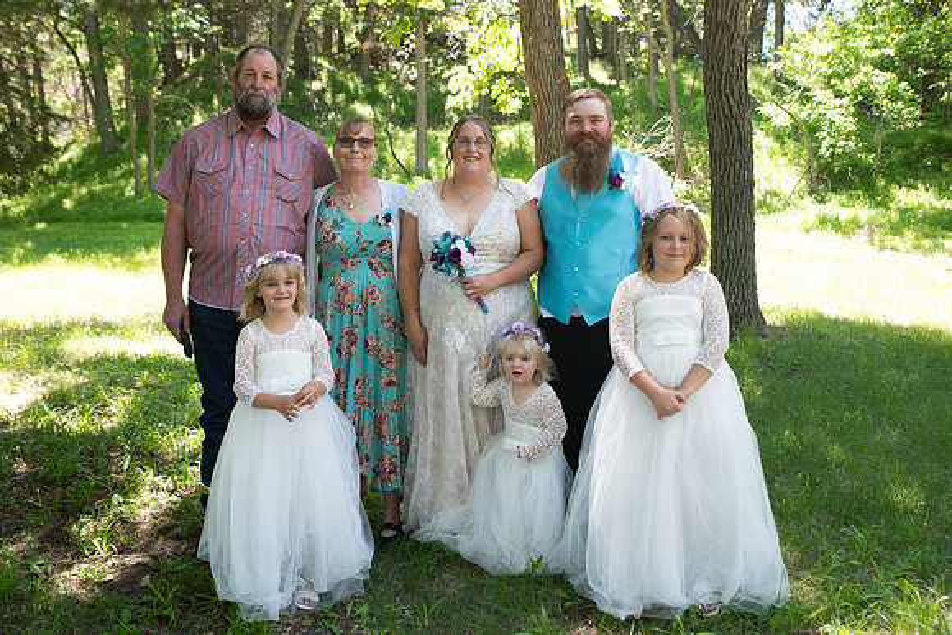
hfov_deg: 54.6
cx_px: 480
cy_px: 289
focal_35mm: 35
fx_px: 922
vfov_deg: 38.0
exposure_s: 1/125
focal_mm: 32
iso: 250
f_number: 5
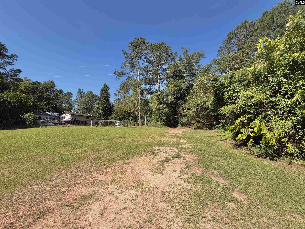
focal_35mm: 14
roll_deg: +0.2
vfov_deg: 85.7
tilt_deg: +6.7
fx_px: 123
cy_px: 114
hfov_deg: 102.1
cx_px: 152
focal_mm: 2.22
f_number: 2.2
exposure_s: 1/770
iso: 40
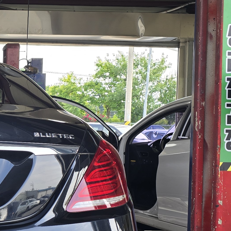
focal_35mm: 78
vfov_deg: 22.1
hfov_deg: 20.1
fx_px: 589
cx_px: -82
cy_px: 159
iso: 40
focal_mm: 6.3
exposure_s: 1/180
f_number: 1.7
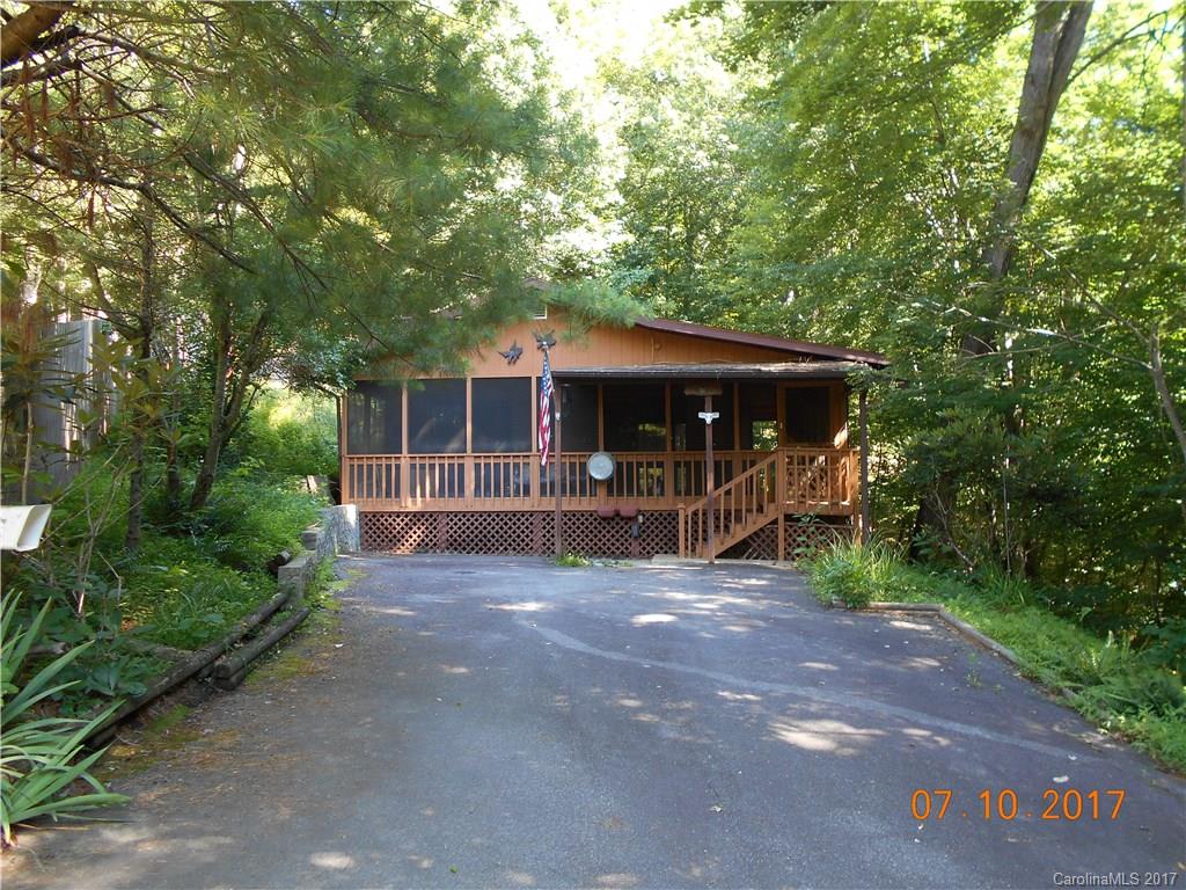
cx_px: 593
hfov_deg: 67.3
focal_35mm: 26
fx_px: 891
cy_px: 445
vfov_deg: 53.1
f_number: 3.2
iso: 100
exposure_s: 1/30
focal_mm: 4.6
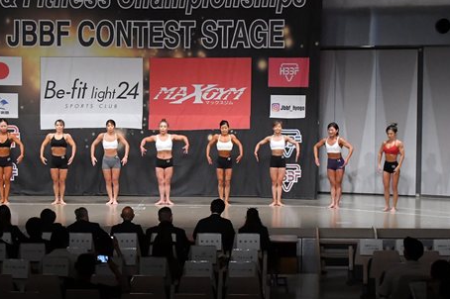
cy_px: 153
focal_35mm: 82
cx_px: 197
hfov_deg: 24.8
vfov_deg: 16.6
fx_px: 1024
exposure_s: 1/400
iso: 5000
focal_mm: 32
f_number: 5.6
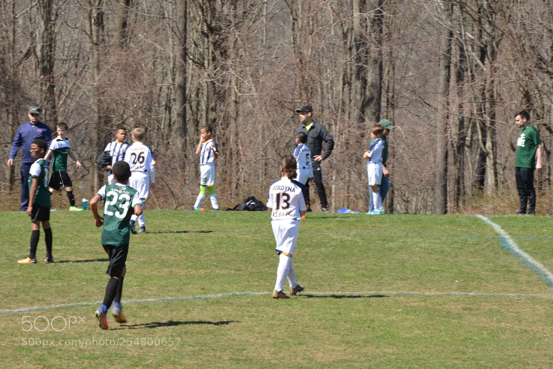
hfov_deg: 10.3
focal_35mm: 200
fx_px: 3072
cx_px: 276
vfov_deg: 6.9
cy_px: 184
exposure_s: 1/80
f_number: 22
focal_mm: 200
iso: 450
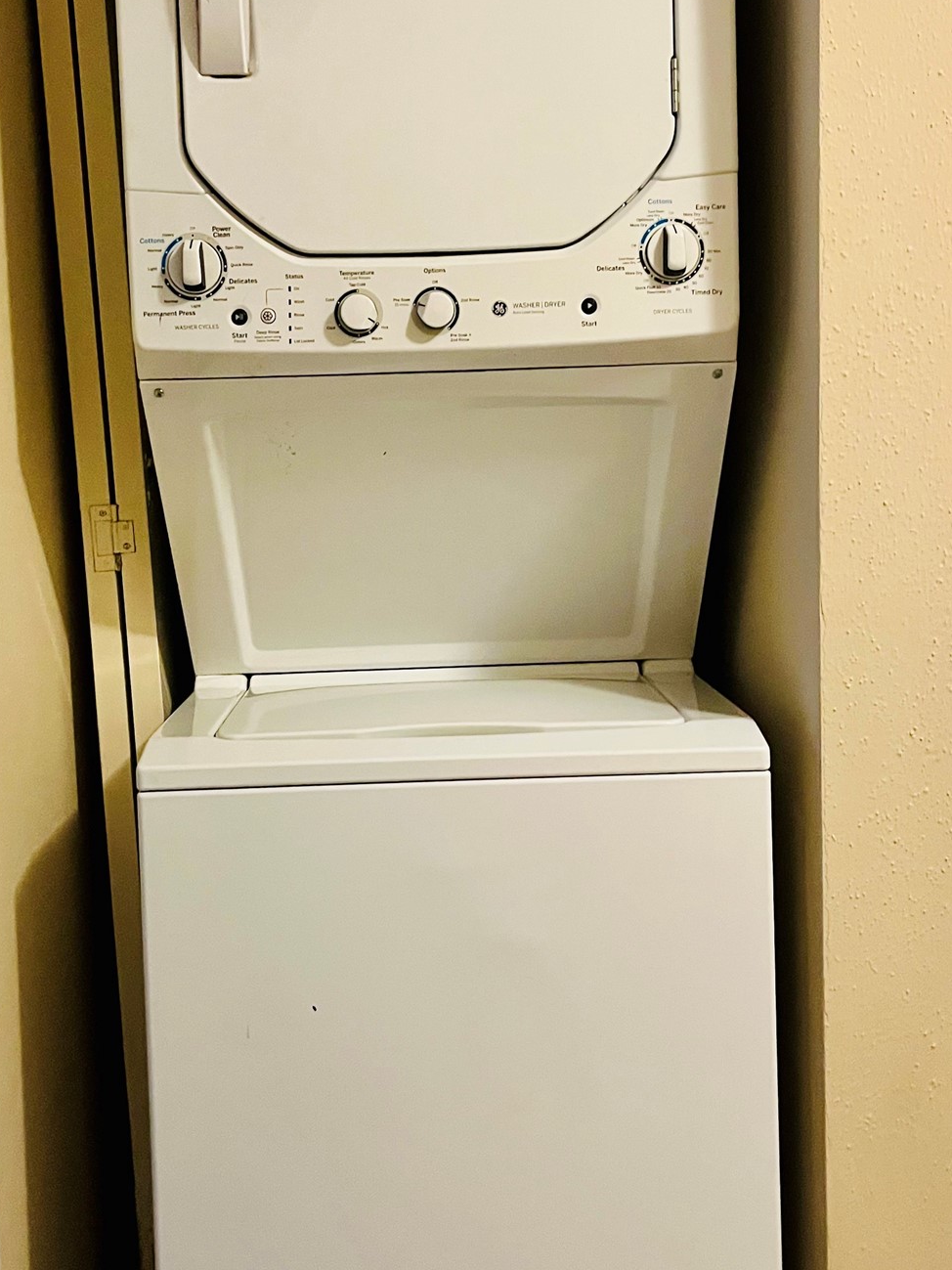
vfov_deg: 45.6
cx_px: 424
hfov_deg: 35.1
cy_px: 519
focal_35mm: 41
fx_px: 1504
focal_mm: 5.1
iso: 500
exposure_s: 1/60
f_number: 1.6
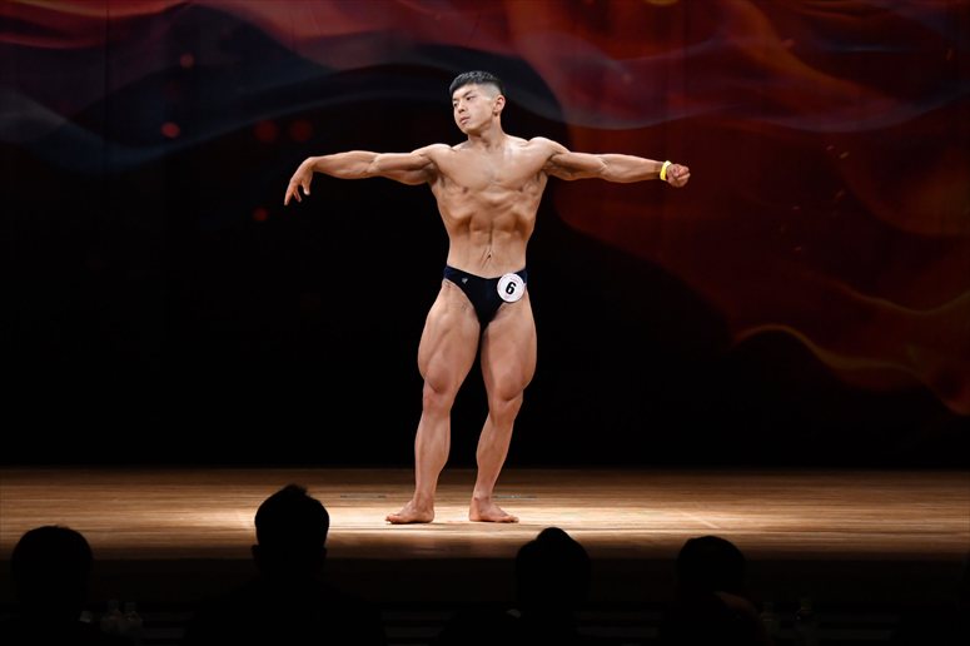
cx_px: 485
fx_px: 5440
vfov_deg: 6.8
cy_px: 323
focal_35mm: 202
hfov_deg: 10.2
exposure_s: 1/400
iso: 3200
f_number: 5.6
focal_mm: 135
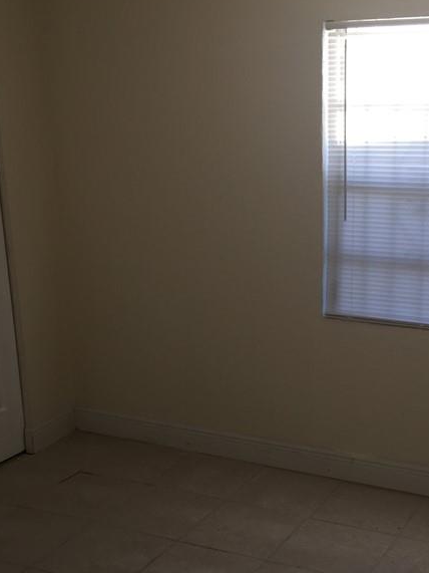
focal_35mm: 52
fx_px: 860
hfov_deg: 27.8
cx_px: 300
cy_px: 372
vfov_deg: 36.5
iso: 32
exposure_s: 1/120
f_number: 2.2
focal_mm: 4.15
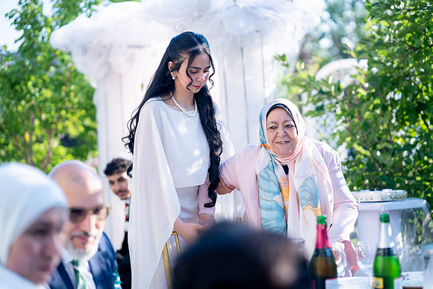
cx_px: 216
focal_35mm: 72
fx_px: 866
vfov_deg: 18.9
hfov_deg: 28.1
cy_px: 144
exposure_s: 1/2000
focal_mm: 72
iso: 200
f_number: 2
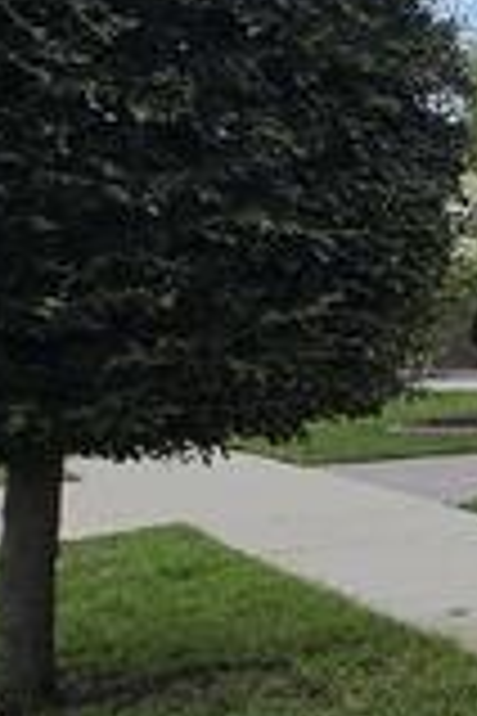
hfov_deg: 9.6
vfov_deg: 29.6
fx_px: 1351
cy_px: 419
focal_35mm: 68
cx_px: 1665
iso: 40
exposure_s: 1/912
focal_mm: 2.2
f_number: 1.9
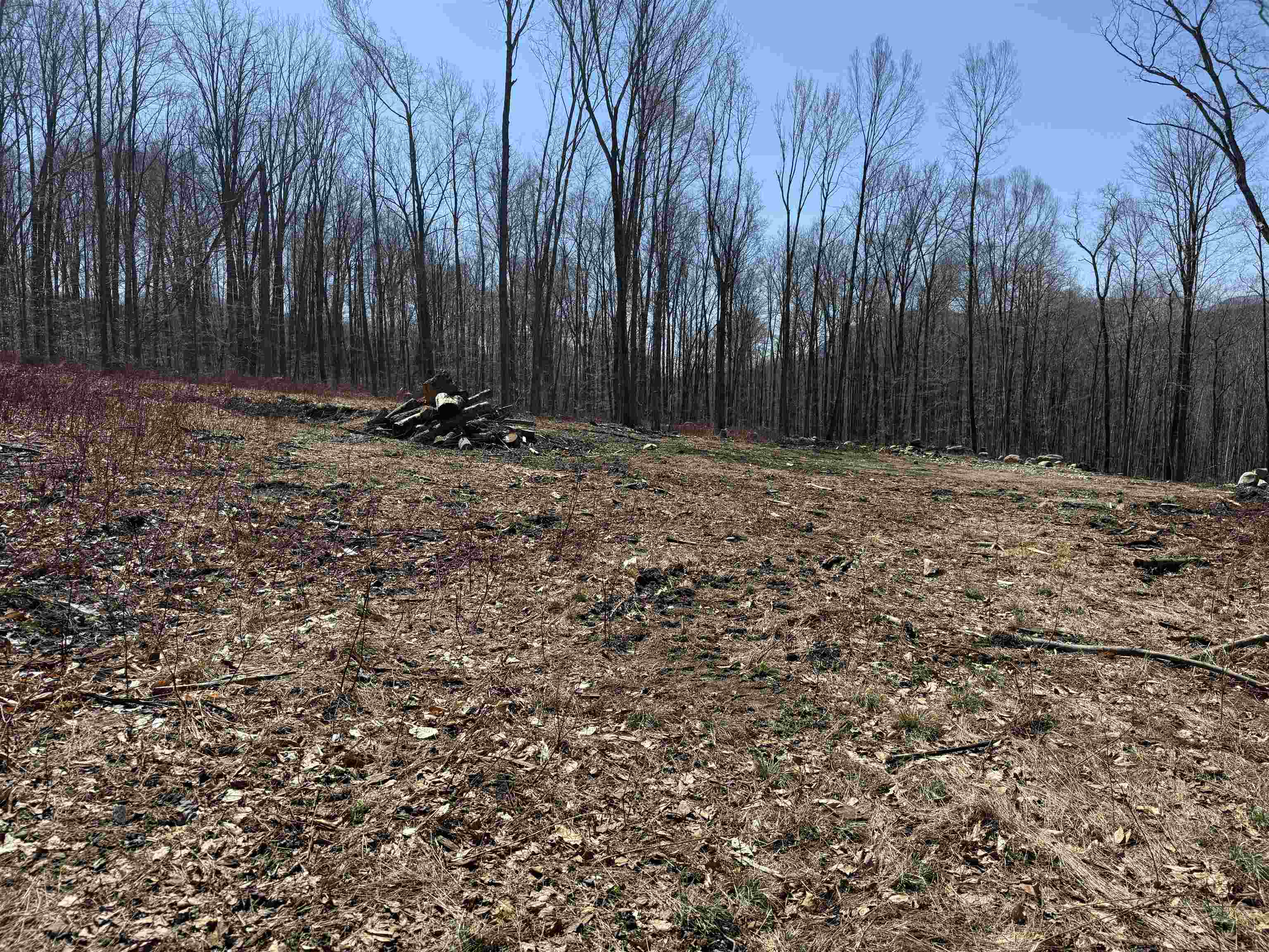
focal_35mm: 24
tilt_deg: -5.8
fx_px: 880
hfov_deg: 71.6
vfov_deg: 56.8
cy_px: 476
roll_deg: +1.5
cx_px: 634
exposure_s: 1/4673
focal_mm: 6.76
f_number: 1.78
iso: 80
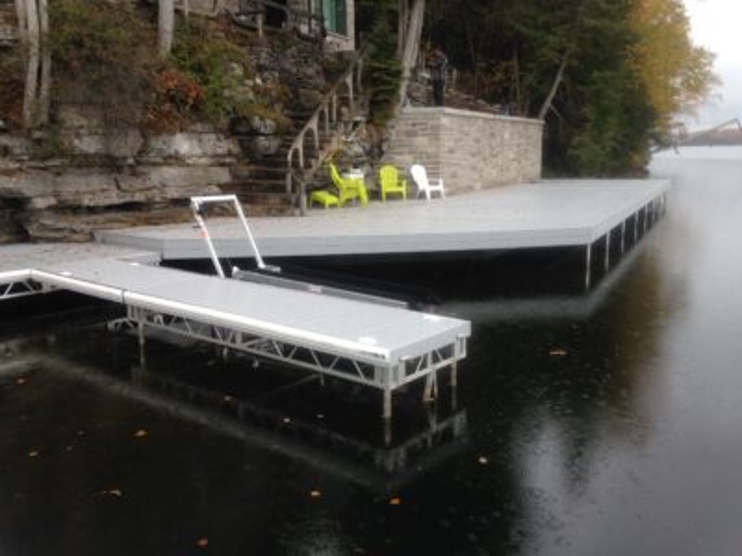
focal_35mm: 33
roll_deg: +0.7
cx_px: 371
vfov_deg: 42.9
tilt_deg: -10.9
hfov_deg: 55.4
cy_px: 278
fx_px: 707
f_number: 2.4
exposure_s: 1/264
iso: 50
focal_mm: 4.12
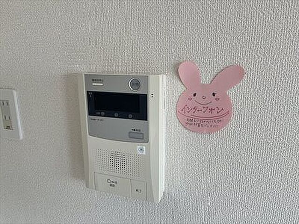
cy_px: 112
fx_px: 225
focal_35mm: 26
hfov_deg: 67.3
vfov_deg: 53.1
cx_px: 150
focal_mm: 5.1
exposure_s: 1/124
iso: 32
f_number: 1.6
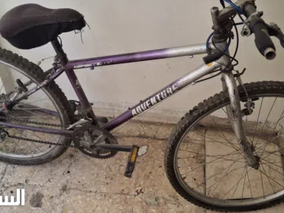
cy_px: 79
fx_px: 353
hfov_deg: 43.8
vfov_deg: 33.4
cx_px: 140
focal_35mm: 43
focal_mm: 4.69
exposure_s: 1/100
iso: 200
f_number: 1.8
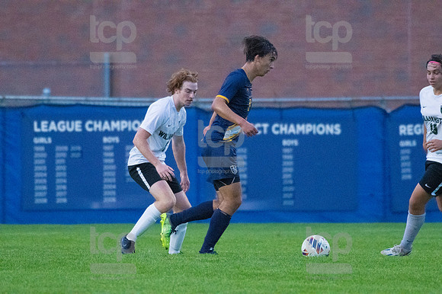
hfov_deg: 3.4
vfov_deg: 2.3
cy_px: 147
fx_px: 7362
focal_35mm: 600
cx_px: 221
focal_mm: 400
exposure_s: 1/2000
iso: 6400
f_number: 5.6
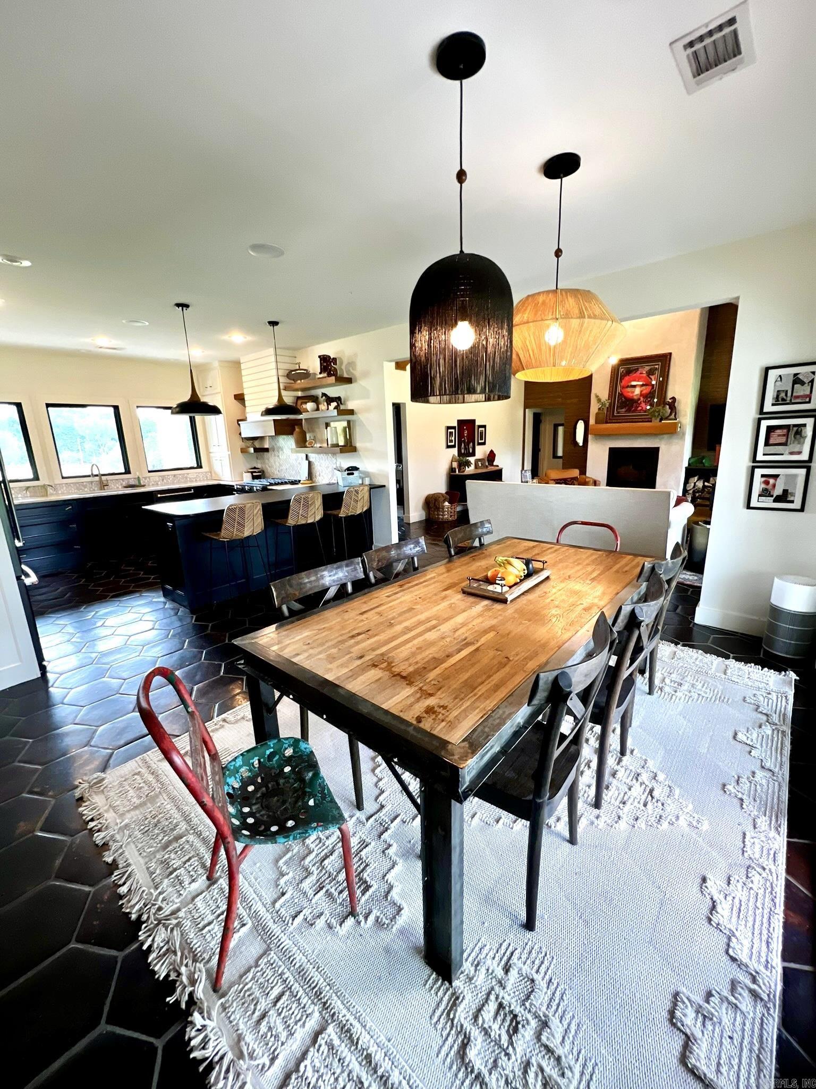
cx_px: 408
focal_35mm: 13
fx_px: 409
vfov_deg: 106.2
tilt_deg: -13.3
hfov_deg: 89.9
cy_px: 544
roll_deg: +2.1
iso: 250
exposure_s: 1/60
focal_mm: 1.57
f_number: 1.8
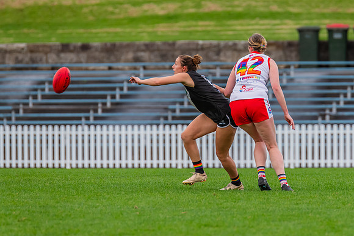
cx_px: 260
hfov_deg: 3.2
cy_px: 100
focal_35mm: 639
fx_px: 6289
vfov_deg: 2.2
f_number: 6.3
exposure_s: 1/1000
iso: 800
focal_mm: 420
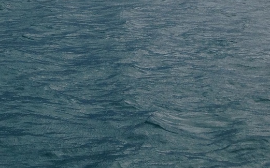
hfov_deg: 16.9
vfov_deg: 10.9
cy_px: -115
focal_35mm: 114
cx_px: -114
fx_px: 838
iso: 64
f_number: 2.4
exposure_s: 1/3067
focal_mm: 4.28
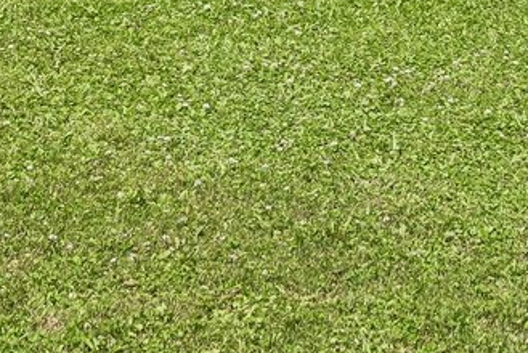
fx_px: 2108
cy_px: -672
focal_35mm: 144
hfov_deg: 13.9
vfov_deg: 8.3
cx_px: 628
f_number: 8
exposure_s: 1/1600
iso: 400
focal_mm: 23.1
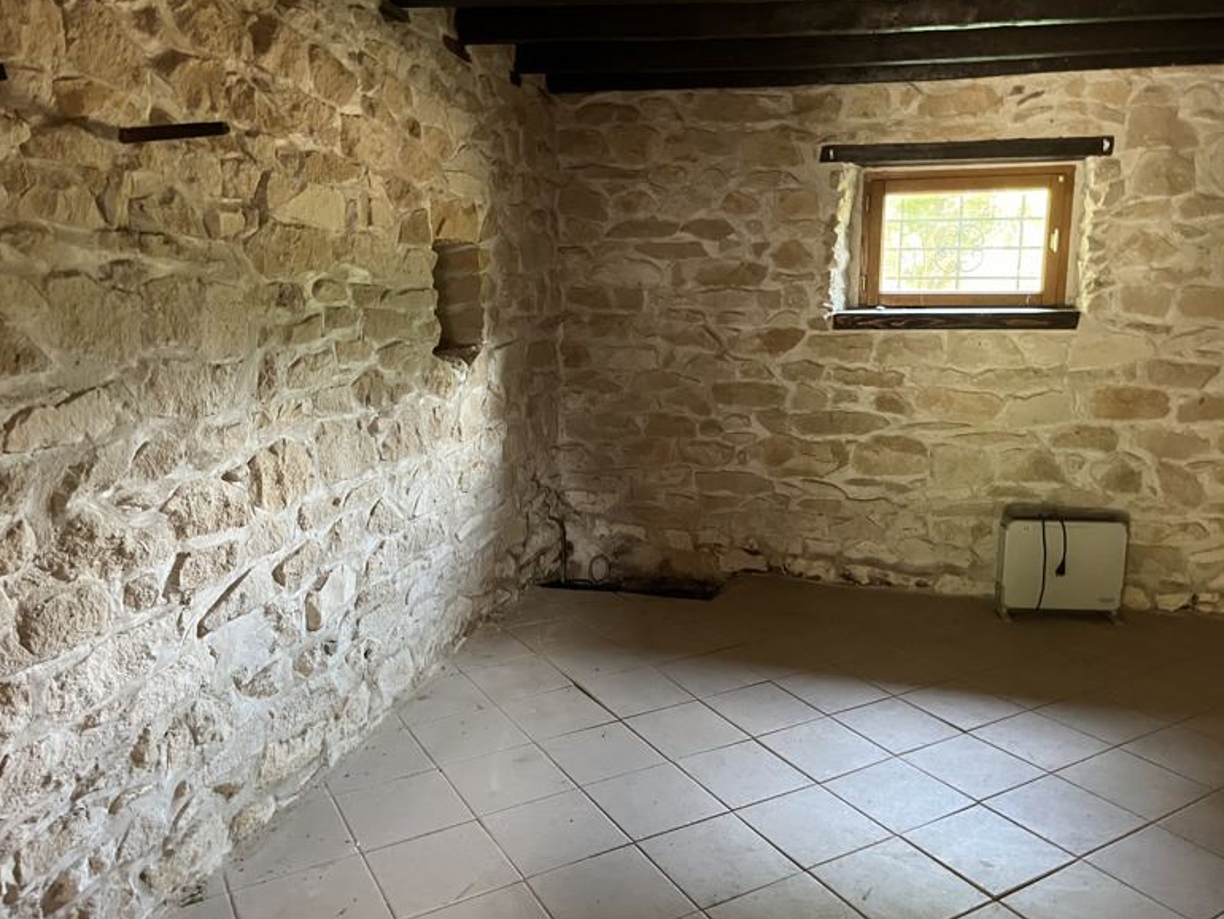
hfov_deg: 65.3
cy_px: 456
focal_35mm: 27
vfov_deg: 51.4
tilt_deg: -8.7
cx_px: 625
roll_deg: +0.6
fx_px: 955
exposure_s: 1/40
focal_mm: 5.1
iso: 500
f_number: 1.6
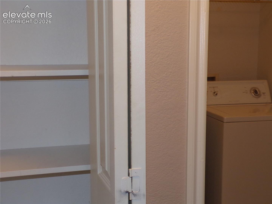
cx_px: 136
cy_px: 102
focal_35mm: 49
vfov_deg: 29.7
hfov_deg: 38.9
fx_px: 385
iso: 200
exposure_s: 1/34
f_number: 3.5
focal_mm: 8.7
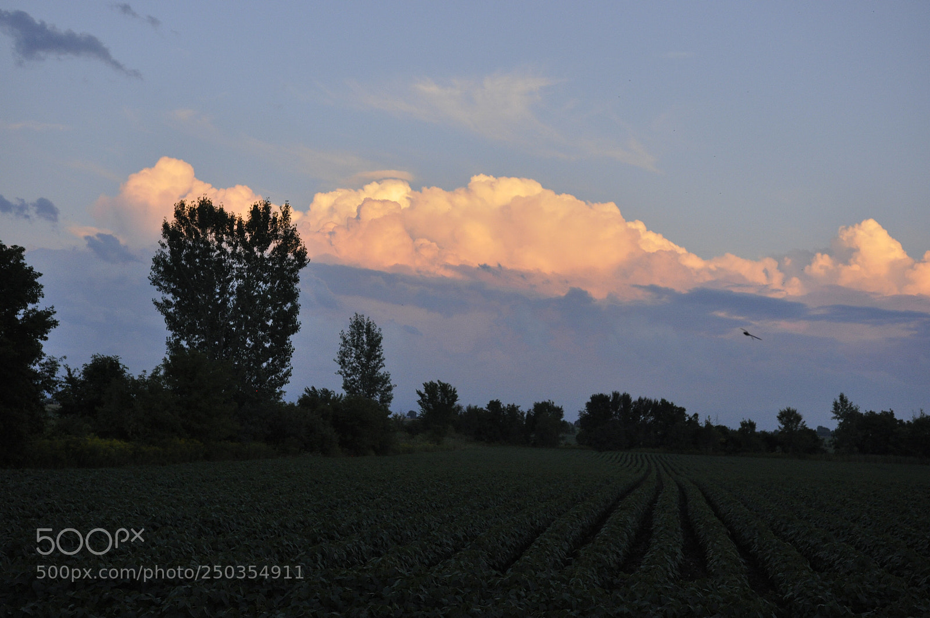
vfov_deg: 28.9
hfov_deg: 42.4
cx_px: 465
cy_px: 309
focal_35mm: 46
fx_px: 1200
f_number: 3.5
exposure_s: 1/1250
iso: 800
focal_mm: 31
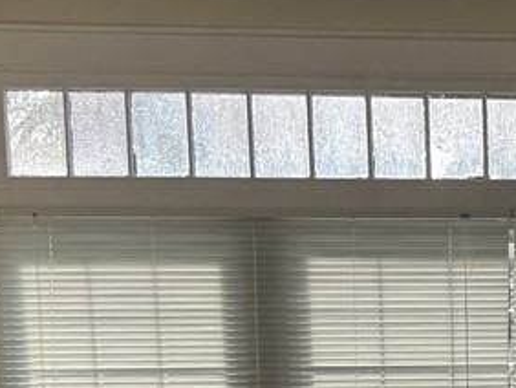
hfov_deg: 21.3
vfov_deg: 16.1
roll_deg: +0.2
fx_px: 1298
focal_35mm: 87
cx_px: 575
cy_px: 514
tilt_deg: -6.8
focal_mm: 6.76
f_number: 1.78
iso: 80
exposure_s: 1/1151
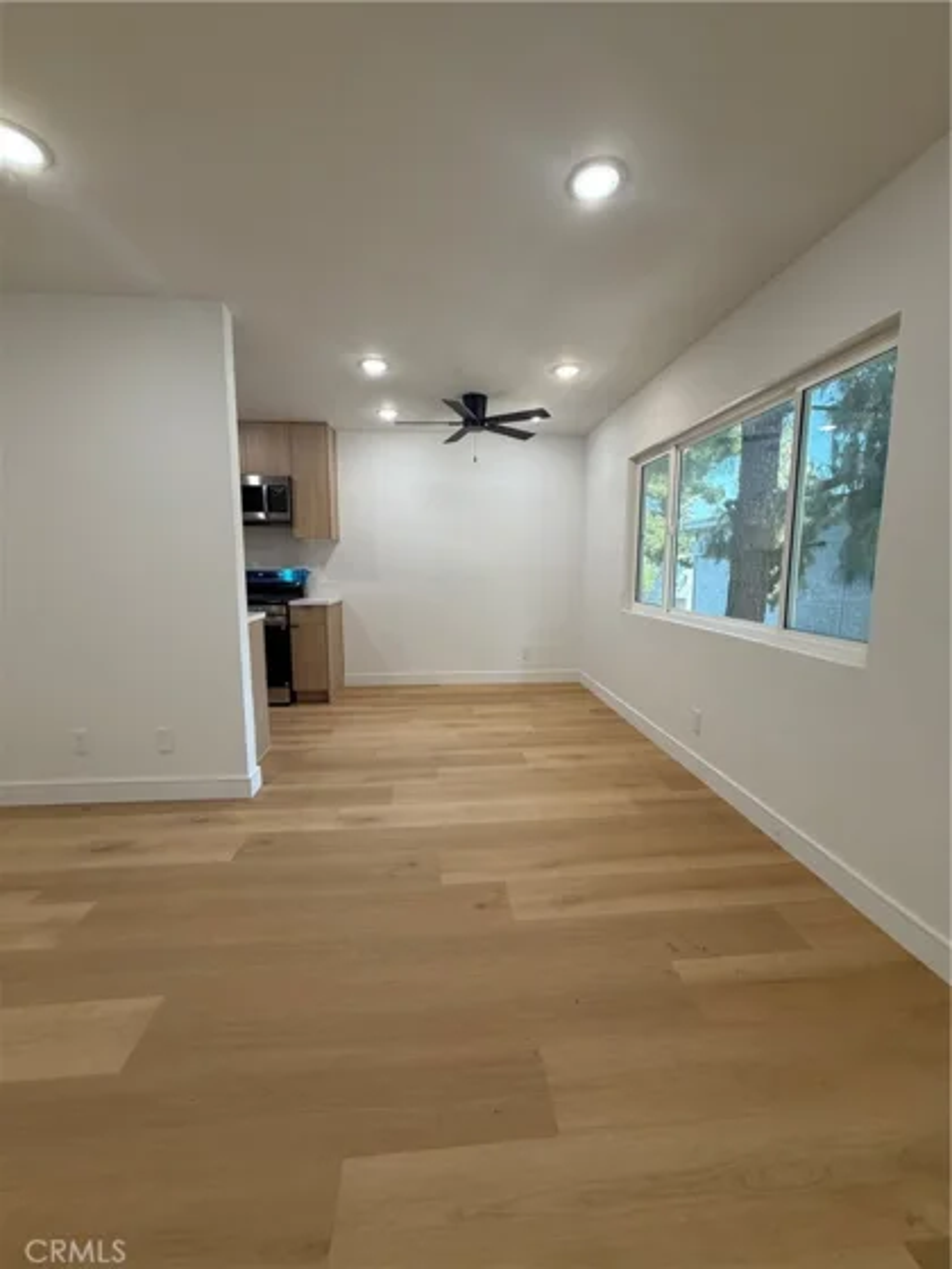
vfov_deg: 102.1
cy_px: 634
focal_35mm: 14
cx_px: 476
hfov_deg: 85.7
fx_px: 513
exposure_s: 1/120
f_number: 2.2
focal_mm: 2.22
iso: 100
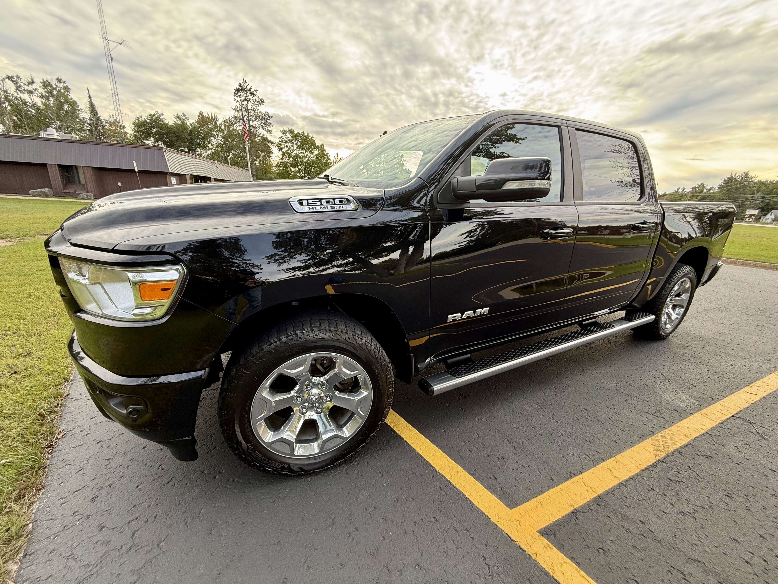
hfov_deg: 102.1
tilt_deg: -16.5
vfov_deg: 85.7
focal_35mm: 14
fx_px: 315
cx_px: 389
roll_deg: -3.6
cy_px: 292
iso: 80
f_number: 2.2
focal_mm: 2.22
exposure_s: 1/99
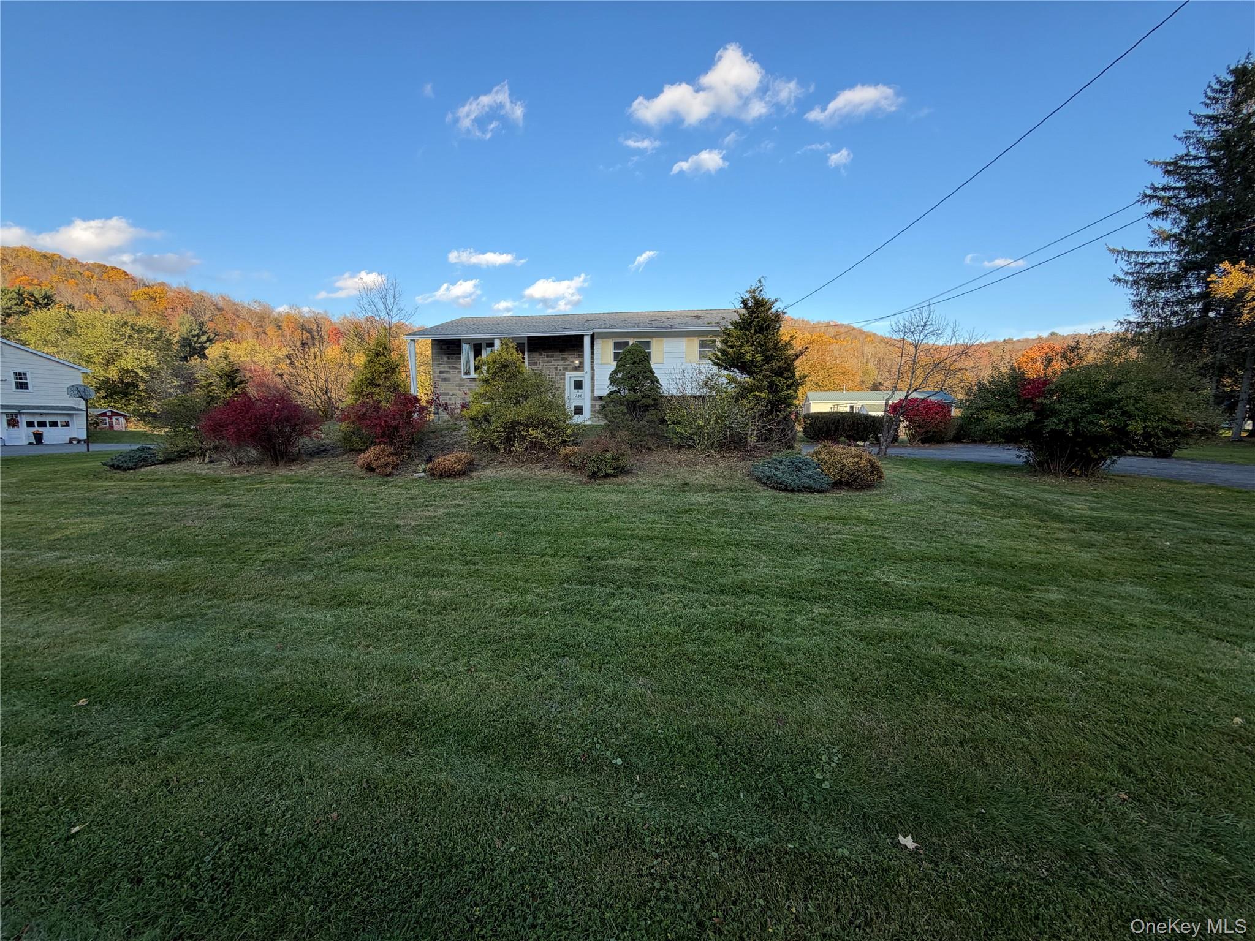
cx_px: 628
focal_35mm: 14
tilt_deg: -6.0
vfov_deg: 85.7
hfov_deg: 102.1
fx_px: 508
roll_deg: +0.0
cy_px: 470
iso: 40
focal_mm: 2.22
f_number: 2.2
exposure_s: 1/545
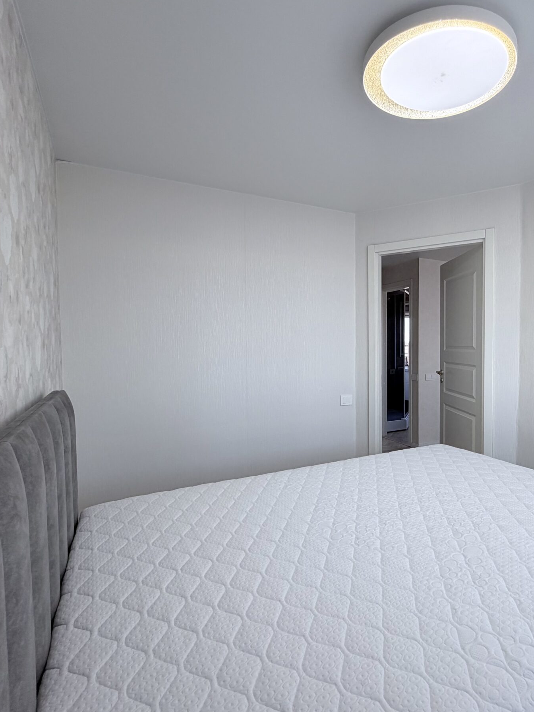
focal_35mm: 20
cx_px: 359
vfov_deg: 81.7
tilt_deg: -2.4
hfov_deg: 64.2
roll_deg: +0.1
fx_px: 411
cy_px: 358
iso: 100
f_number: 2.2
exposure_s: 1/121
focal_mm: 2.22
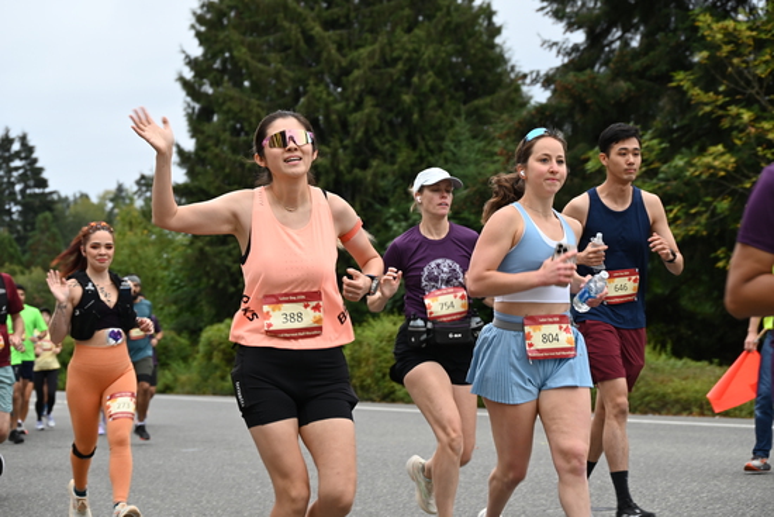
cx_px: 387
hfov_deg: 22.4
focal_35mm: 91
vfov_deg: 15.0
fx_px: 1957
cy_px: 258
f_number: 6.3
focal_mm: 91
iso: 400
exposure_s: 1/125
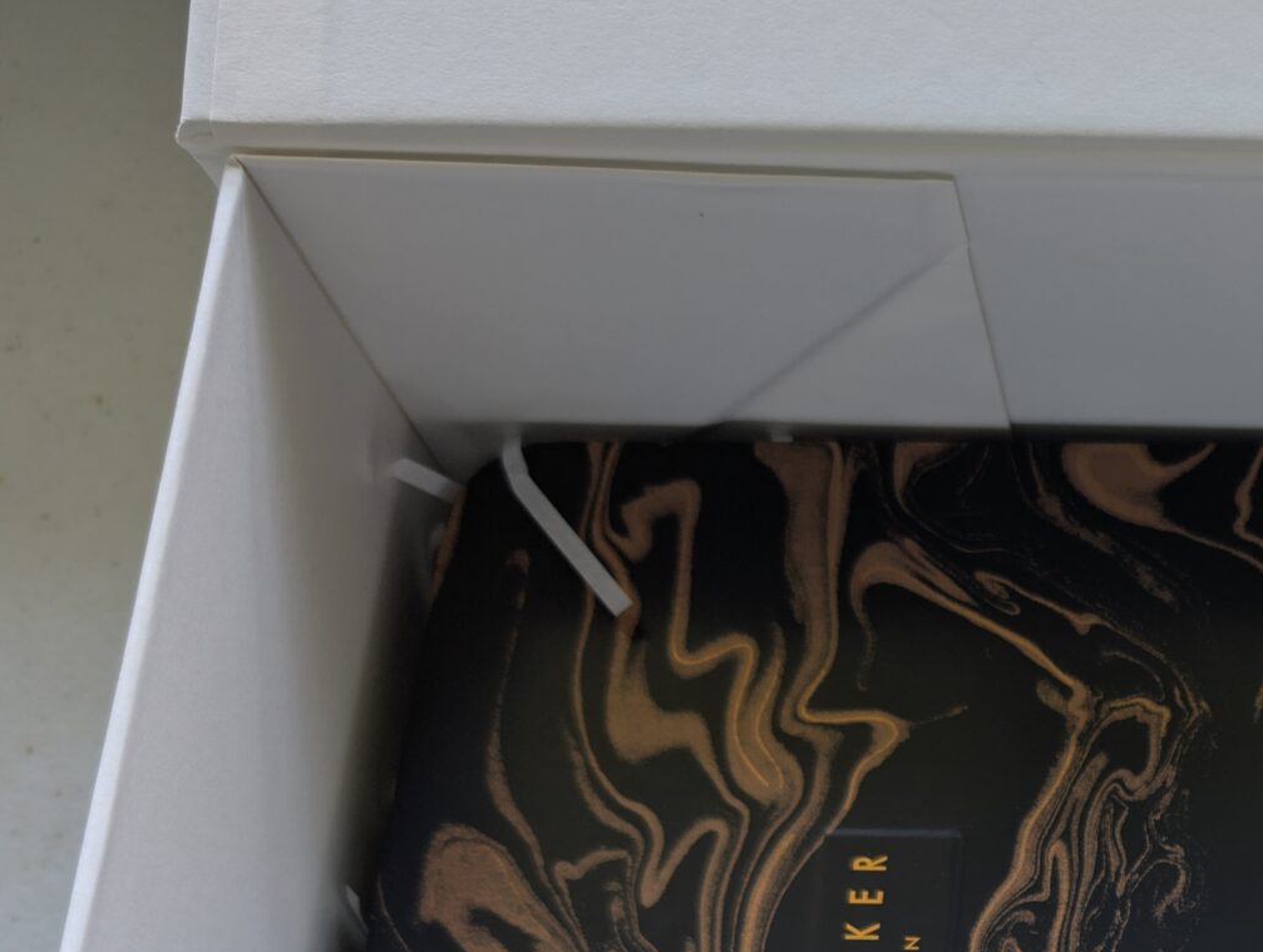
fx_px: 2230
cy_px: 1146
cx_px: 1402
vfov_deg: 22.2
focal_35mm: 61
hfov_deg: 28.6
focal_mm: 6.9
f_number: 1.68
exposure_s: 1/44.2
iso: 49
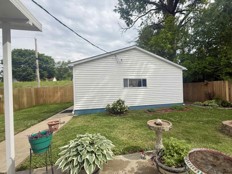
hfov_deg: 93.9
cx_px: 132
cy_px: 90
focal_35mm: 16
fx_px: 107
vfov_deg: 78.1
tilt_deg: +2.5
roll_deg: +1.2
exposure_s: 1/2410
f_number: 2.2
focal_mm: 2.22
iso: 50
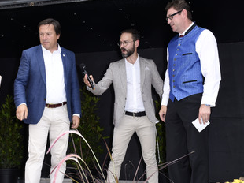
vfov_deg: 23.2
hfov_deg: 30.5
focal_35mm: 63
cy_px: 100
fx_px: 444
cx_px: 82
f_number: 6.3
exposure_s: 1/160
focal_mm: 30
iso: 125
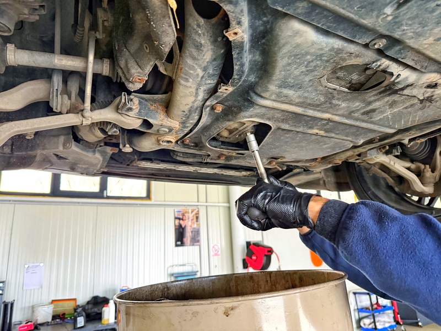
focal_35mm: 24
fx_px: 306
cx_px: 220
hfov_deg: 71.6
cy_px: 166
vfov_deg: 56.8
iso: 640
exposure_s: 1/60
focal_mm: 6.76
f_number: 1.78
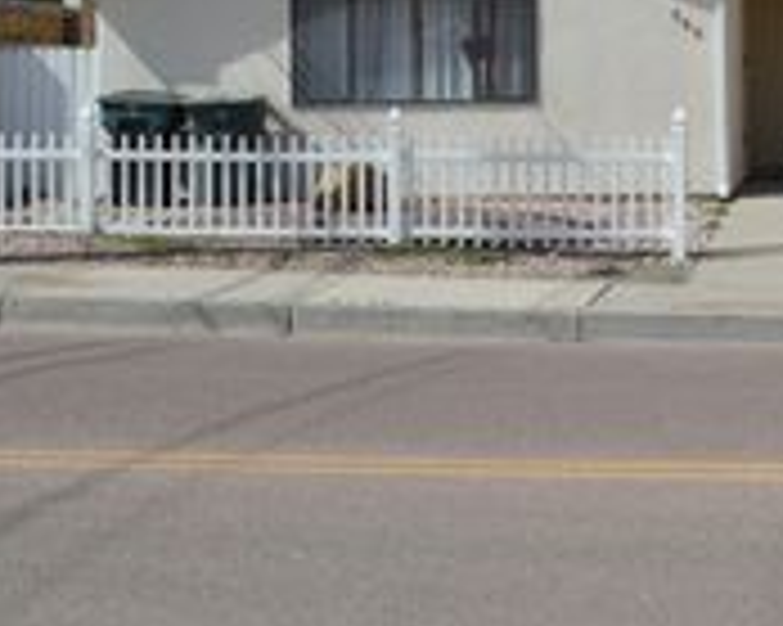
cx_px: 932
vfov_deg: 16.9
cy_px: 11
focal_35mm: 89
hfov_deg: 20.2
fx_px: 2061
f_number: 8
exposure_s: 1/250
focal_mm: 22
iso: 100
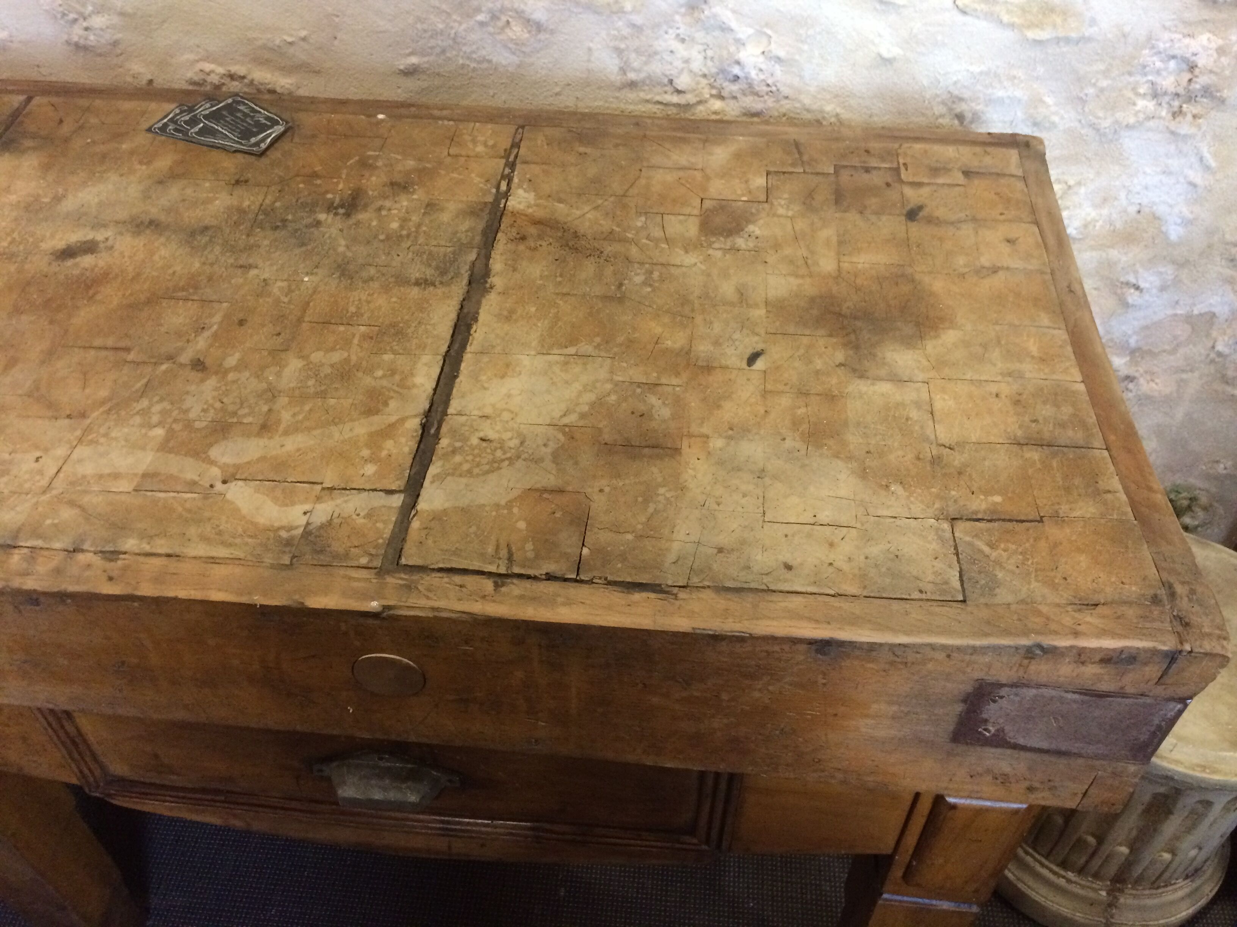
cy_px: 464
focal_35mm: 29
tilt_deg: -45.0
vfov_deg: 48.2
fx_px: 1036
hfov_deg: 61.7
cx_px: 618
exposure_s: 1/33
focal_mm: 4.15
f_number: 2.2
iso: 320
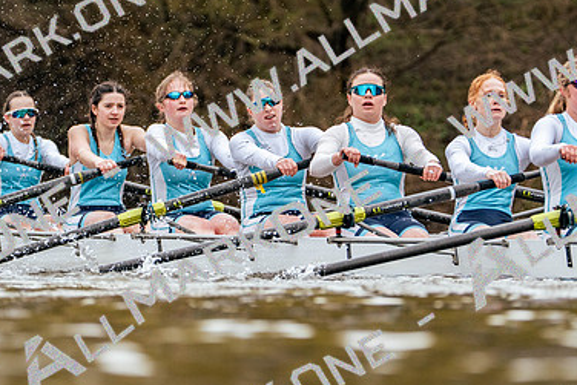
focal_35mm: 608
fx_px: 9748
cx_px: 336
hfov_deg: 3.4
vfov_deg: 2.3
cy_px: 165
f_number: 6.3
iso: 2000
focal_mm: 394
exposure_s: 1/2000
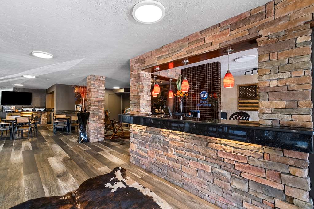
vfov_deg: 81.2
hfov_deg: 104.3
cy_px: 104
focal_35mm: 14
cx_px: 157
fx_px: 122
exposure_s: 1/1.67
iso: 320
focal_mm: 9
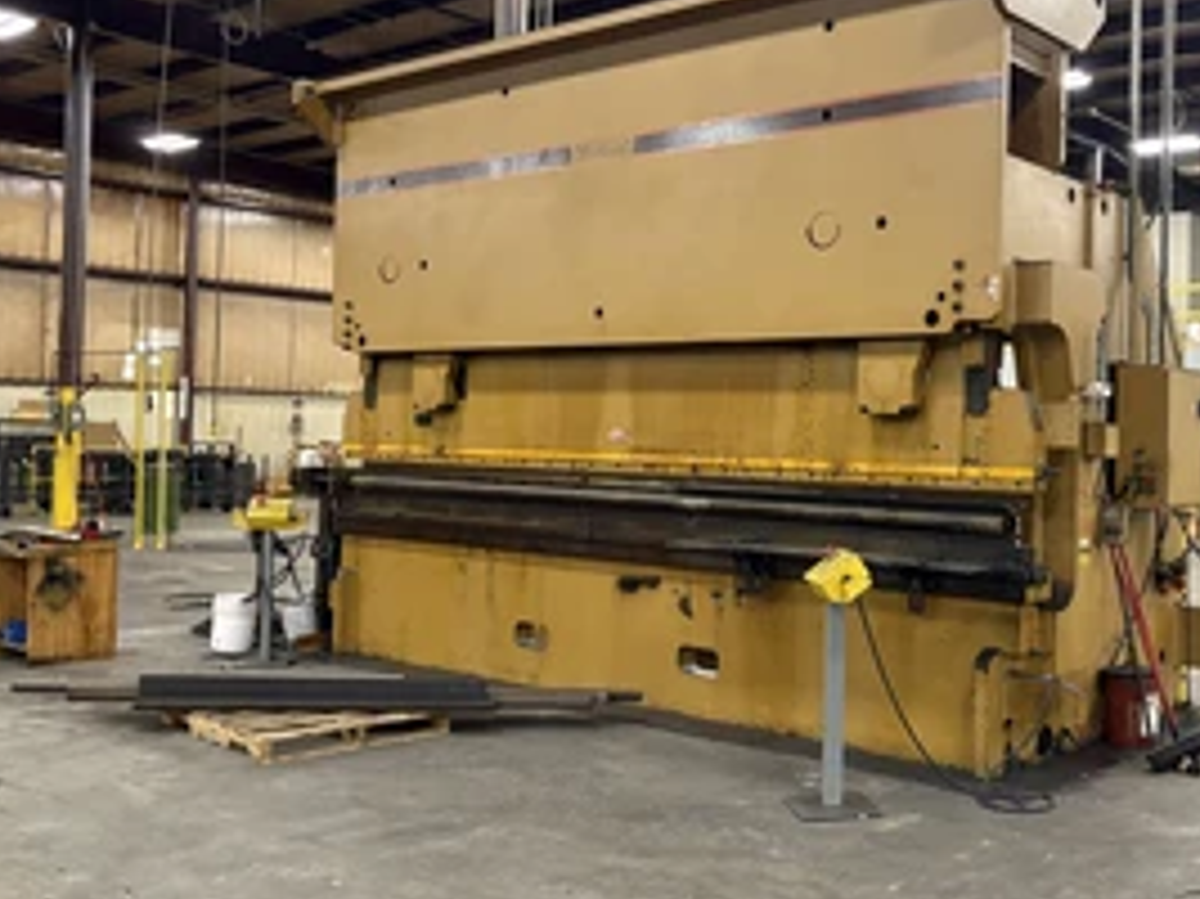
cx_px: 755
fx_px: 1351
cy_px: 405
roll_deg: -1.0
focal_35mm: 39
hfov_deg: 47.4
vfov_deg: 36.8
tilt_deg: +1.7
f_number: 1.6
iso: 400
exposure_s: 1/60
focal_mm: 5.96
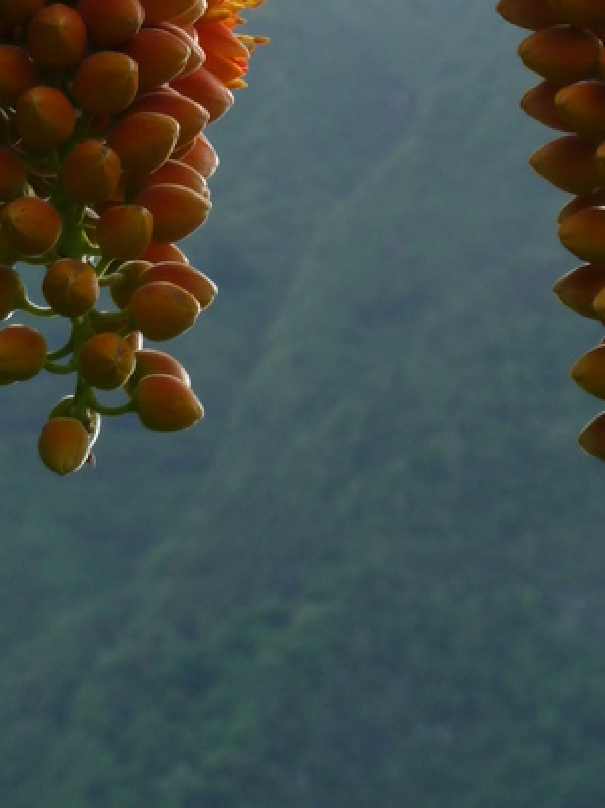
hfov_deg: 4.9
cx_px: 350
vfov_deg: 6.5
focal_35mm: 304
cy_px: -43
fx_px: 7088
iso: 80
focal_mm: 17
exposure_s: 1/200
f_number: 4.3
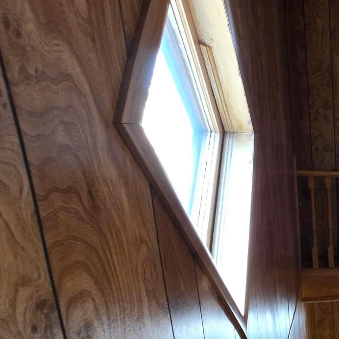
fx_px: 377
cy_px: 262
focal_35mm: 34
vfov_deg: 46.4
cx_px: 466
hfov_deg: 32.4
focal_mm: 2.2
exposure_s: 1/60
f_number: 1.9
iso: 500
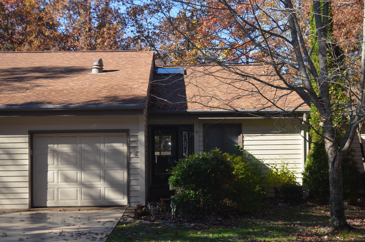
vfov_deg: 23.7
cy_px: 121
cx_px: 182
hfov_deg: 35.1
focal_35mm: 57
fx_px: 577
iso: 100
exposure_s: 1/200
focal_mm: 38
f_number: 5.6
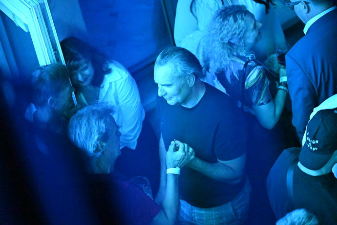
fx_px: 1872
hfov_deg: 10.3
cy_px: 112
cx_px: 168
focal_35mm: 200
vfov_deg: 6.9
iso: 32000
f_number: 2.8
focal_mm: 200
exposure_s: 1/200
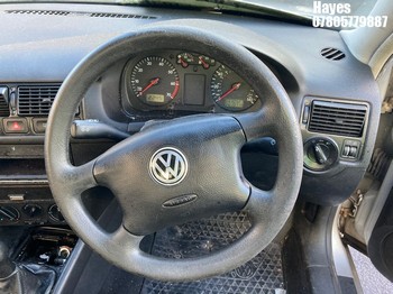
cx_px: 196
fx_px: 318
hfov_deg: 63.5
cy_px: 147
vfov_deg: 49.7
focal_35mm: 28
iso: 200
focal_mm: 3.99
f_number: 1.8
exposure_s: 1/60
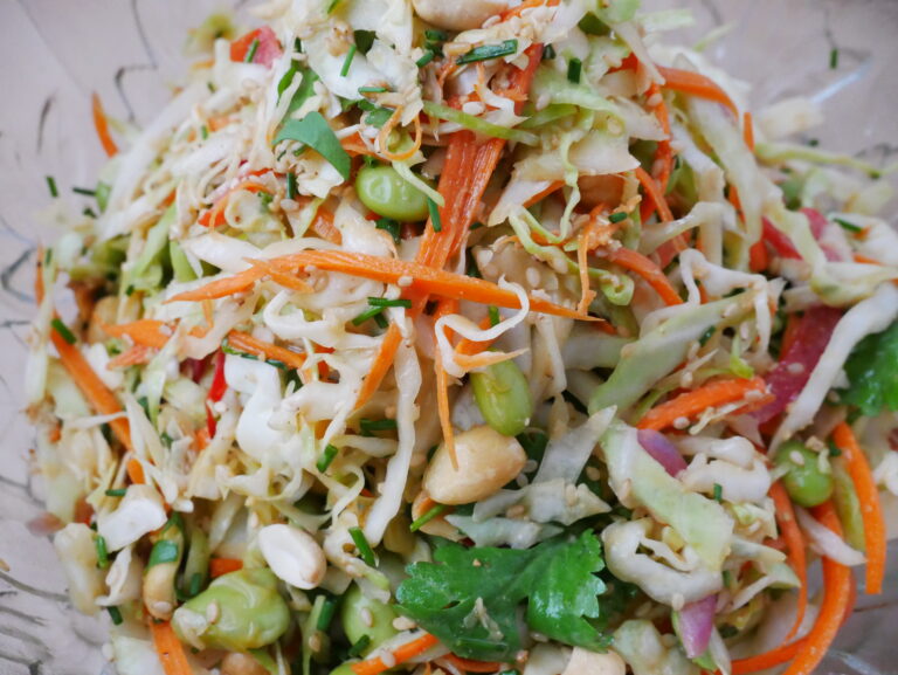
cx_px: 449
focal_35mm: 40
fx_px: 1038
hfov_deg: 46.8
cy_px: 338
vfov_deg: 36.0
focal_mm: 20
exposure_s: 1/30
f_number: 8
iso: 3200
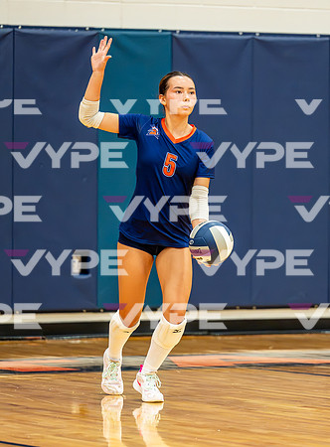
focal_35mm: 259
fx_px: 3332
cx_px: 242
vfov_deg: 7.7
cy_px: 241
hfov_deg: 5.7
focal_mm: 165
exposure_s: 1/800
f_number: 2.8
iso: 4500
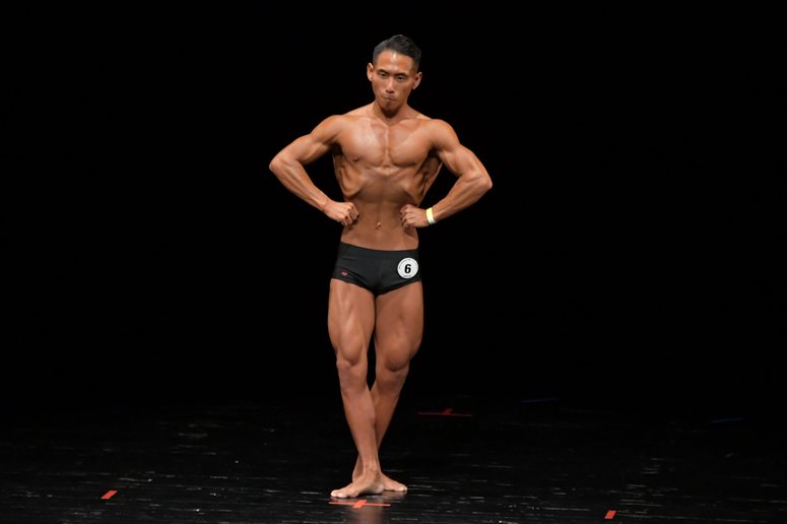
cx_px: 394
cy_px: 262
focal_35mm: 300
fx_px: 6555
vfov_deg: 4.6
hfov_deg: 6.9
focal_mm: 200
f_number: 5.6
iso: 3200
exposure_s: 1/400
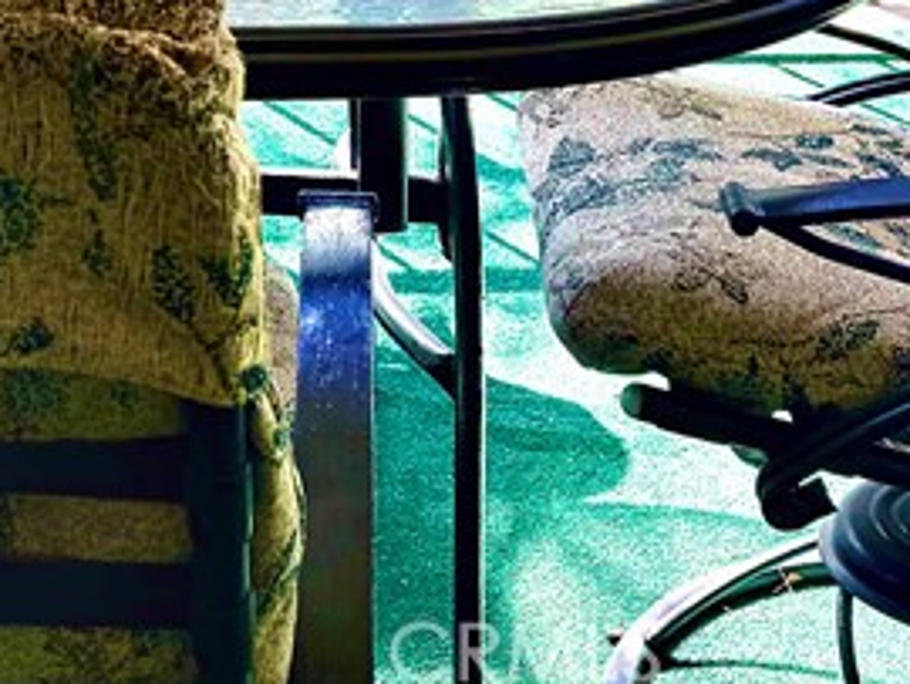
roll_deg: +0.5
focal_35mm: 91
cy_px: -593
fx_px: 2394
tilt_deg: -6.8
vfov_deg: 14.2
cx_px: 98
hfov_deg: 21.1
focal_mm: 6.76
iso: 100
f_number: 1.78
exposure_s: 1/309
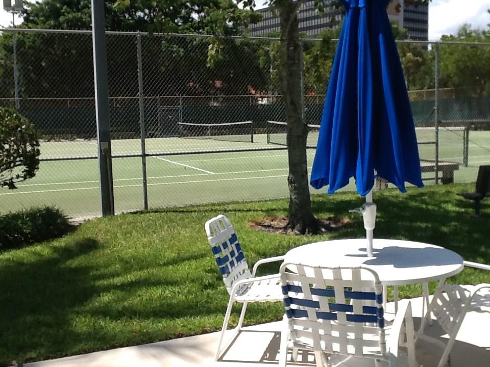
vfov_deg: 32.9
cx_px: 245
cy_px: 184
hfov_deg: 42.9
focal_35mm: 44
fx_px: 623
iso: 40
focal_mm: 2.03
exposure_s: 1/1408
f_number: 2.4
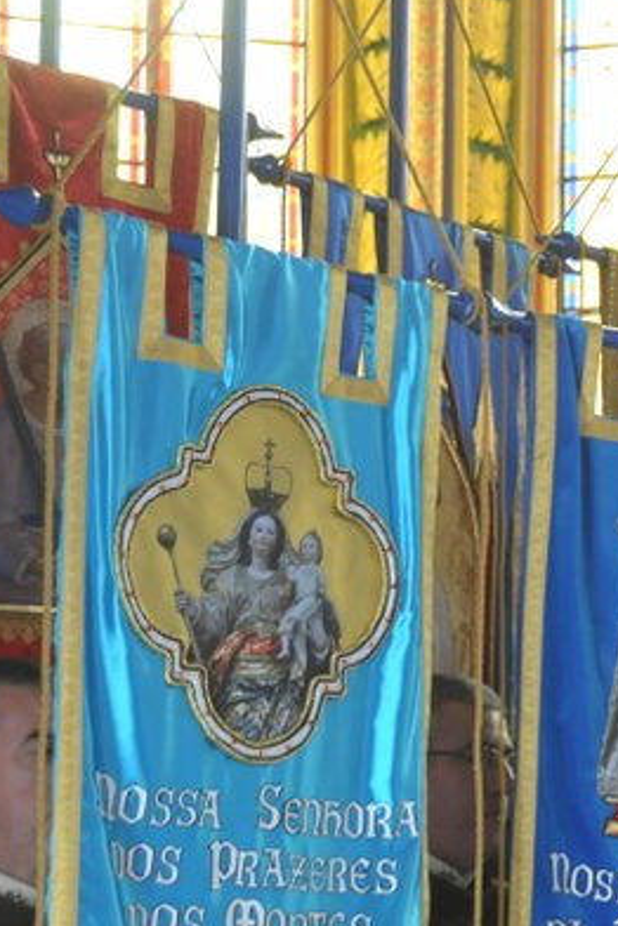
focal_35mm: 122
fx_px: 3141
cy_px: 483
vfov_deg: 16.8
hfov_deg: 11.1
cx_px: 689
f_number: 5
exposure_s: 1/20
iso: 800
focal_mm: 40
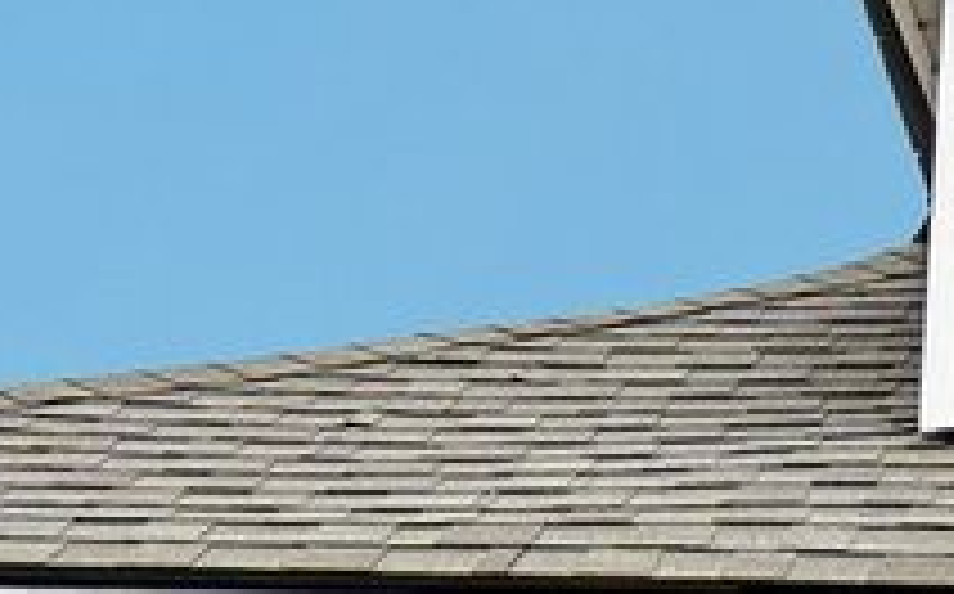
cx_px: 2160
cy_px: 1904
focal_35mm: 234
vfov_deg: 5.2
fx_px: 6077
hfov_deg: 8.3
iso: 100
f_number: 8
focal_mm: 20
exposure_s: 1/80
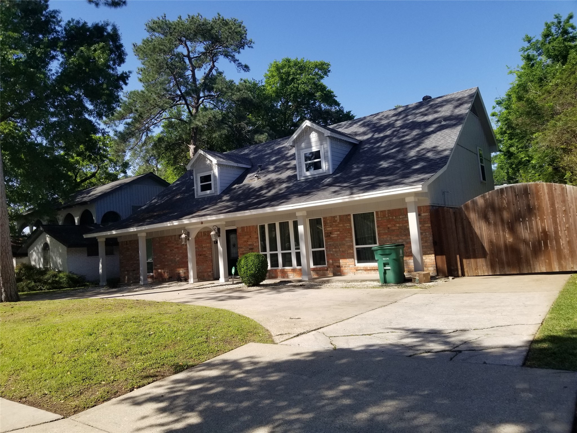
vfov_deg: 53.1
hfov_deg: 67.3
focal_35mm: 26
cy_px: 216
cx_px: 288
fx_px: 433
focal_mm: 4.25
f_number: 1.7
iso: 50
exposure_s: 1/1908
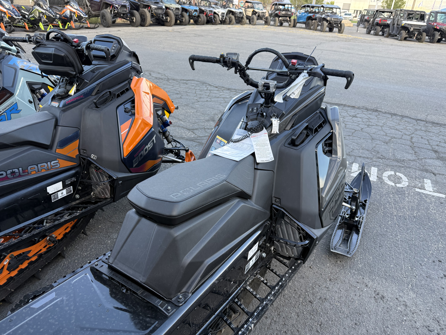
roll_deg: -4.5
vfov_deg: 56.8
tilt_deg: -23.9
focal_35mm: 24
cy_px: 168
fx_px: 309
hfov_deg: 71.6
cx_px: 223
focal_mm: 6.76
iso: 100
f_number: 1.78
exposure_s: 1/214
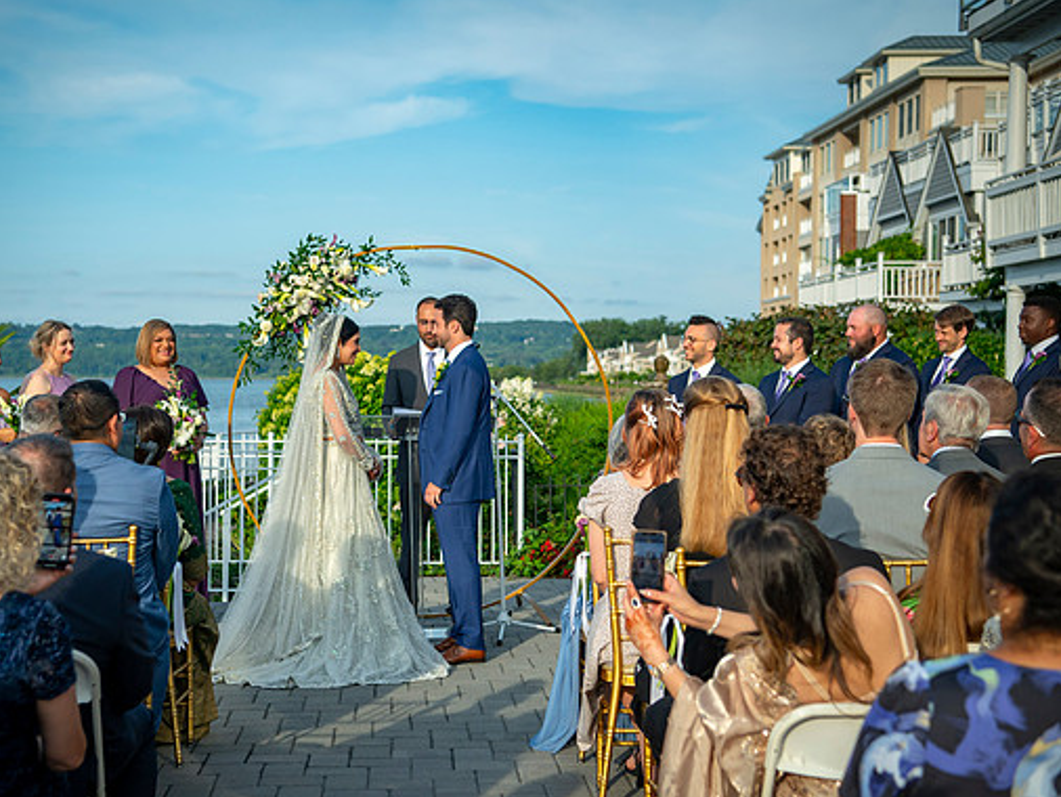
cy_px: 387
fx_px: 1871
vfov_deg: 24.0
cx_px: 450
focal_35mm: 61
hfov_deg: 31.6
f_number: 4
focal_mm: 52
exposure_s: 1/6400
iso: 800
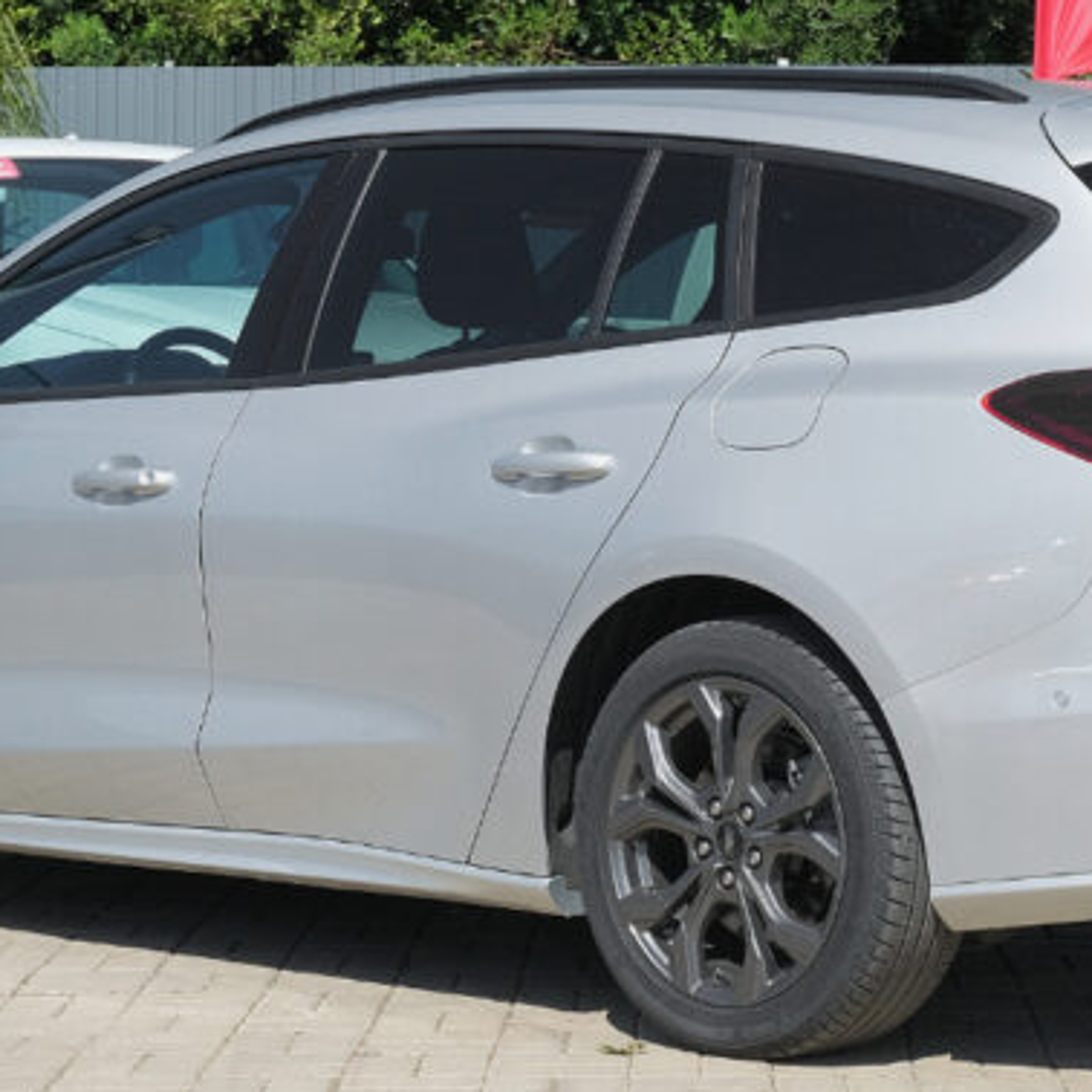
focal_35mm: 115
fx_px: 4104
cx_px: 711
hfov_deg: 15.1
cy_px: 545
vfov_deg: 15.2
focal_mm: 33.3
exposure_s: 1/250
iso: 160
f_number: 9
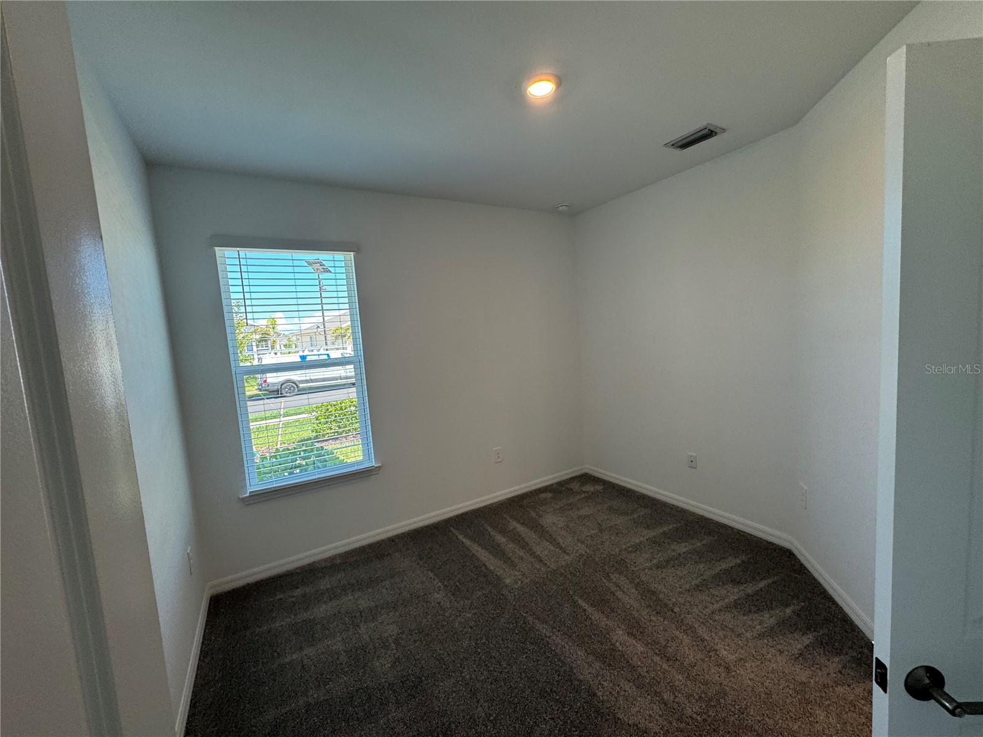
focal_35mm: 14
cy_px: 368
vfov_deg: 85.7
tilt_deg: -4.6
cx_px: 492
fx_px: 398
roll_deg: +4.4
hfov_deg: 102.1
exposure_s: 1/120
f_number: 2.2
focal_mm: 2.22
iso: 80
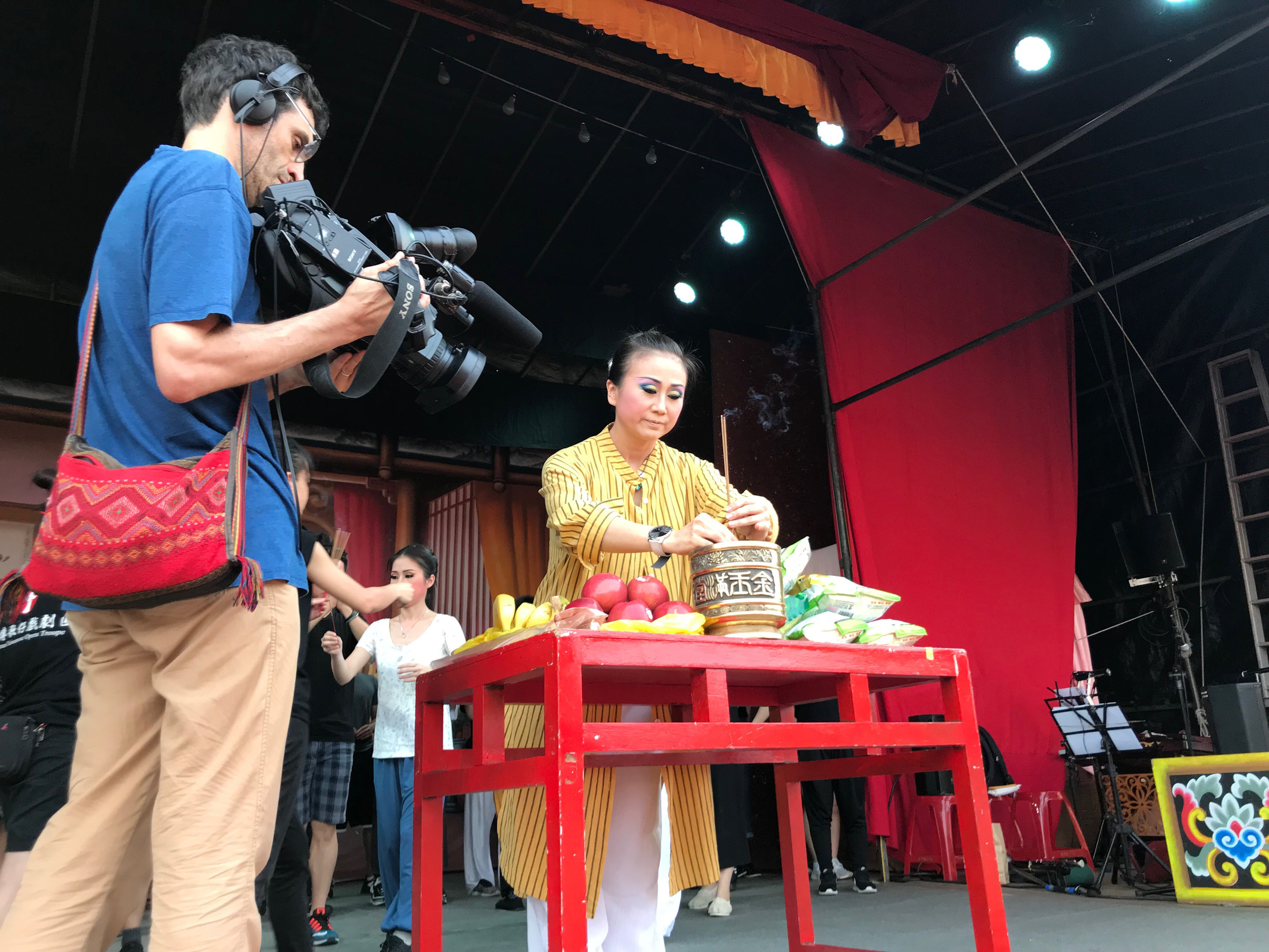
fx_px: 1026
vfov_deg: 49.7
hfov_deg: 63.4
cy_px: 476
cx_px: 634
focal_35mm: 28
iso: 40
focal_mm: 3.99
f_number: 1.8
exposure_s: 1/120
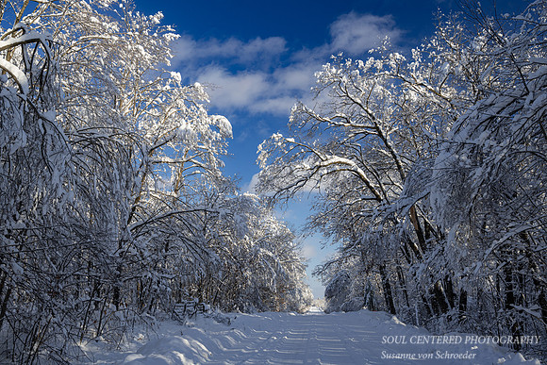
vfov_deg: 36.1
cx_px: 262
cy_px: 176
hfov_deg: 52.0
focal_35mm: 37
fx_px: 561
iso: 200
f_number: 8
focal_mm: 35
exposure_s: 1/125
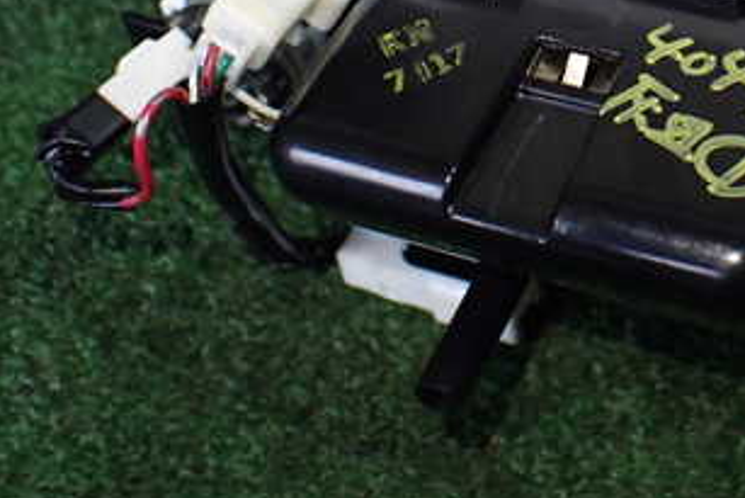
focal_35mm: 61
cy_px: -10
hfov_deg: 31.6
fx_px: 1263
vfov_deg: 21.4
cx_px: 646
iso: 800
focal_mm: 5.4
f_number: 2.3
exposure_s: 1/125
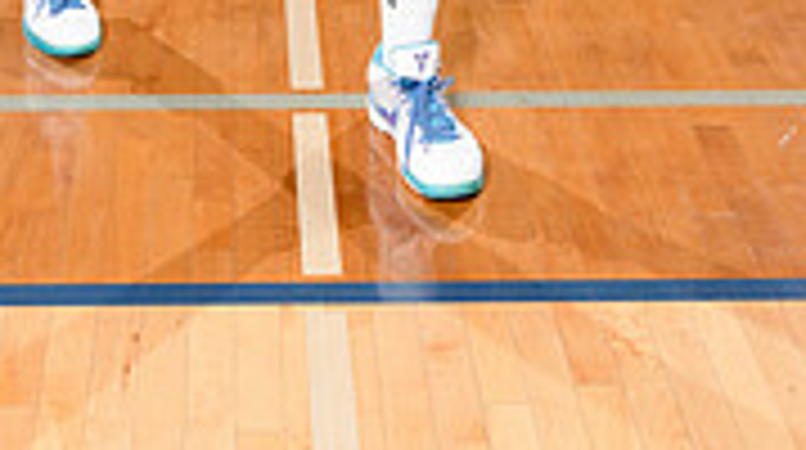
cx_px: 266
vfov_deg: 11.1
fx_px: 2027
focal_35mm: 95
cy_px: -540
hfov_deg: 22.4
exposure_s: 1/250
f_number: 5.6
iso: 400
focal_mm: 36
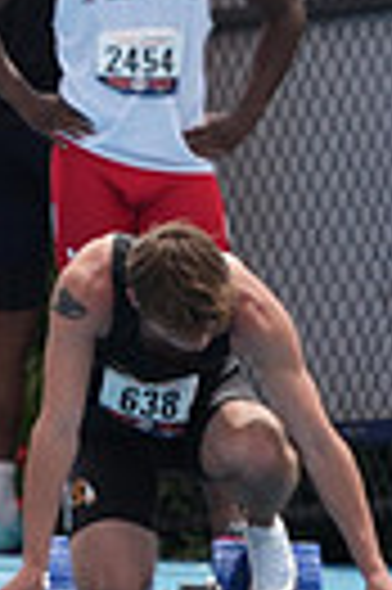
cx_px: -825
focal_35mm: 2653
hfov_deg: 0.5
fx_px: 43444
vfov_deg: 0.8
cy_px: 281
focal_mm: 600
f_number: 6.3
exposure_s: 1/1600
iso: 500
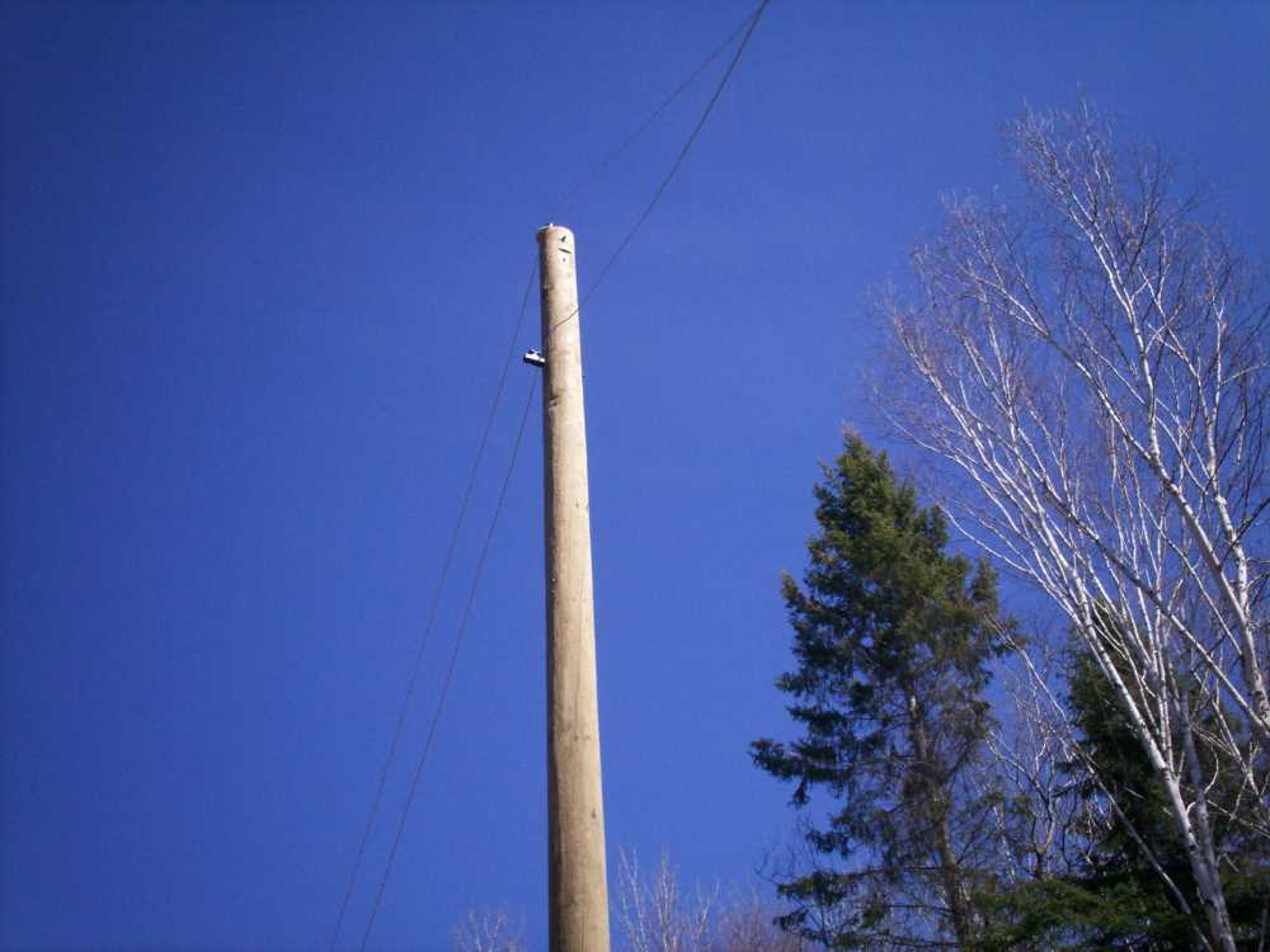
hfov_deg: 51.4
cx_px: 635
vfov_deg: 39.7
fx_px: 1321
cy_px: 476
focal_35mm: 36
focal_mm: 6
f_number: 4.5
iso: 100
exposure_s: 1/701
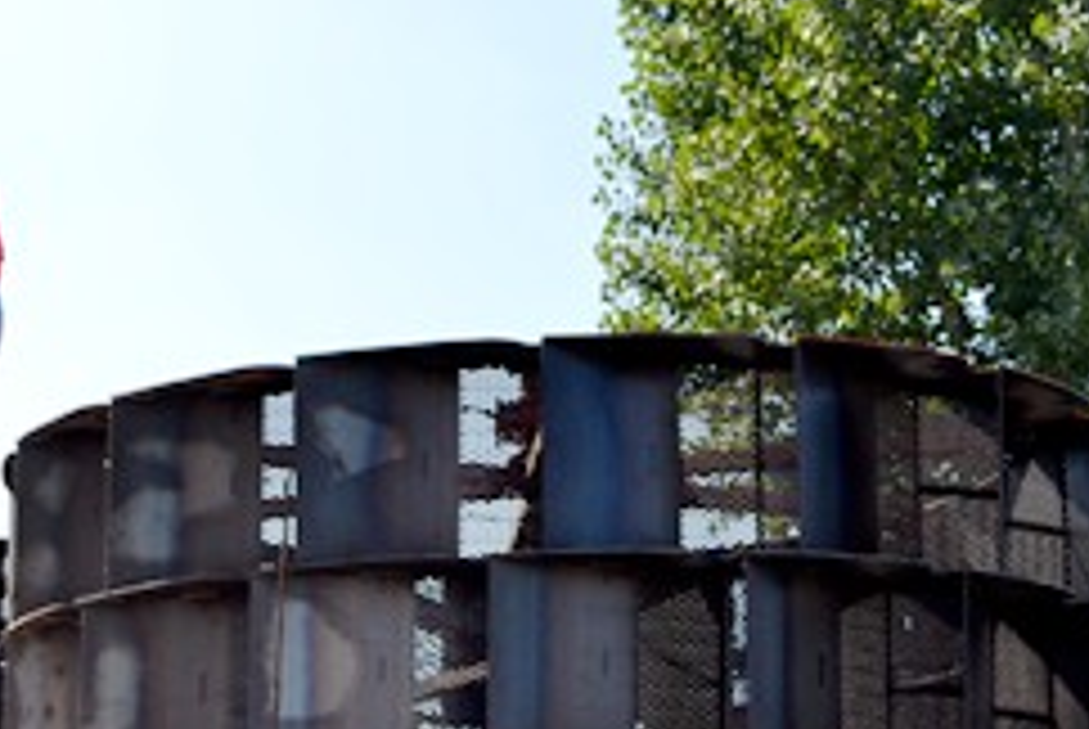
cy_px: 1042
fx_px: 3150
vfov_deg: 12.6
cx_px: -162
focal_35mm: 104
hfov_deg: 18.7
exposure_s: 1/200
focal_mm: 24
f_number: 8
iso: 100
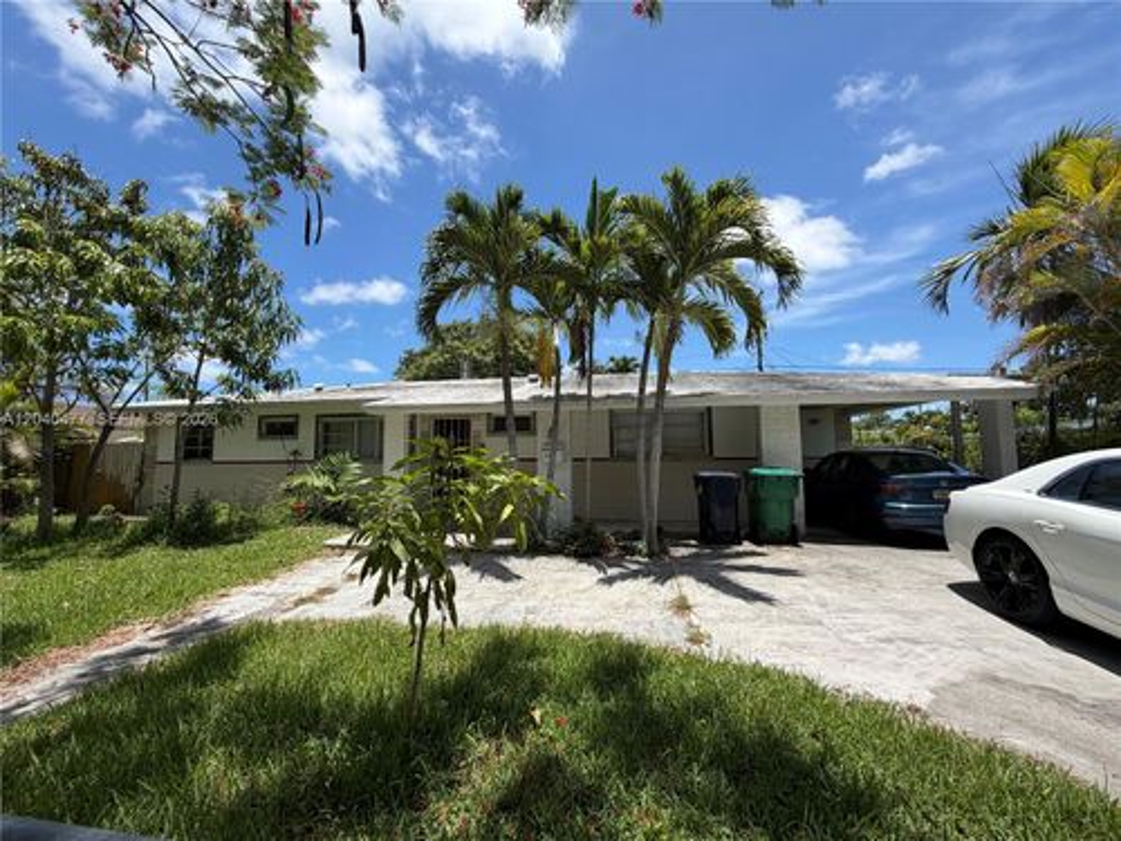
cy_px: 420
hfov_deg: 102.1
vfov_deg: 85.7
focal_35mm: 14
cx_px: 560
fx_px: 453
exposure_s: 1/770
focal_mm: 2.22
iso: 25
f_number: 2.2
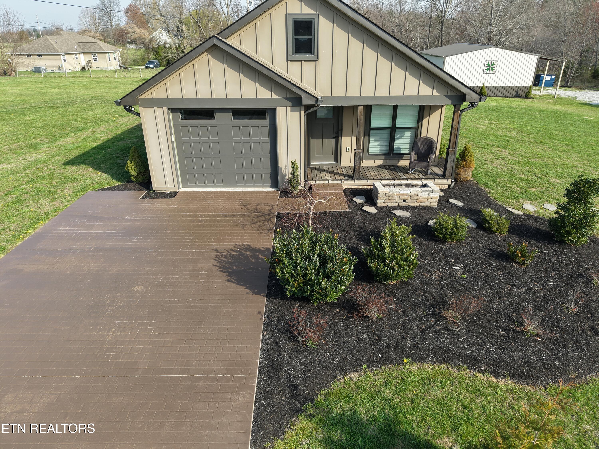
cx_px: 300
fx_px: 415
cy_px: 224
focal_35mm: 24
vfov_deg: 56.8
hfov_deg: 71.6
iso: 120
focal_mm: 8.67
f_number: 1.8
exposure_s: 1/1500
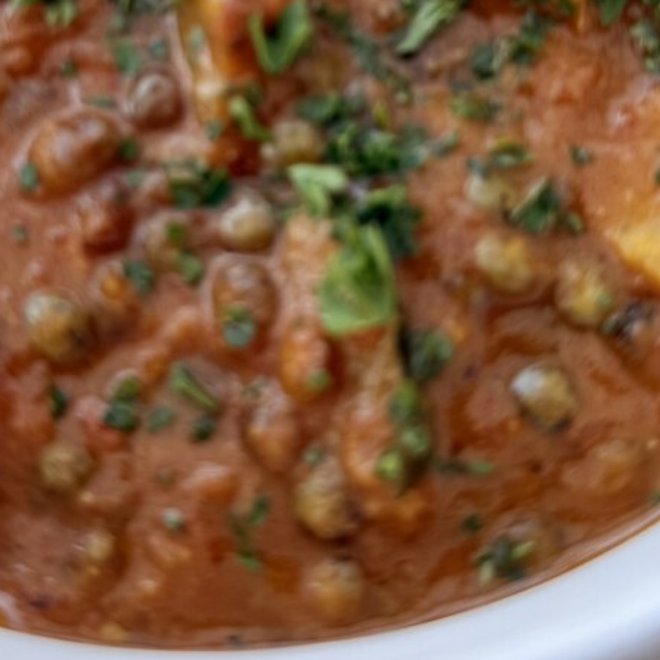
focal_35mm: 57
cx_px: 204
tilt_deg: -63.9
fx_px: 1230
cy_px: 35
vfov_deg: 28.6
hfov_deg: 29.8
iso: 64
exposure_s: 1/171
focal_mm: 6.76
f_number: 1.78
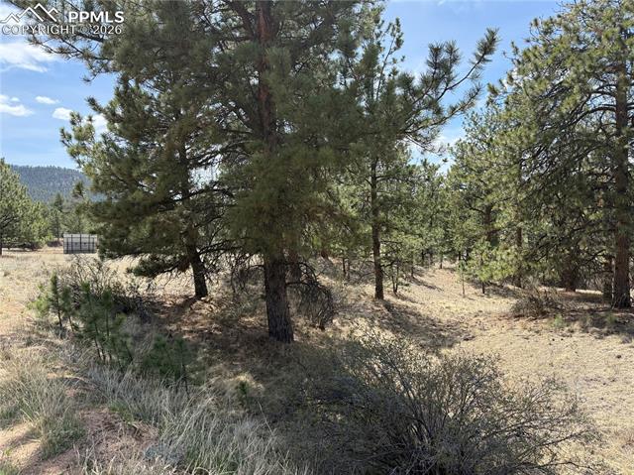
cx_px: 317
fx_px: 439
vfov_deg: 56.8
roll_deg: +2.4
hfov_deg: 71.6
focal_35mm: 24
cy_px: 238
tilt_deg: -4.6
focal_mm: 6.76
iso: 100
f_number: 1.78
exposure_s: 1/2053
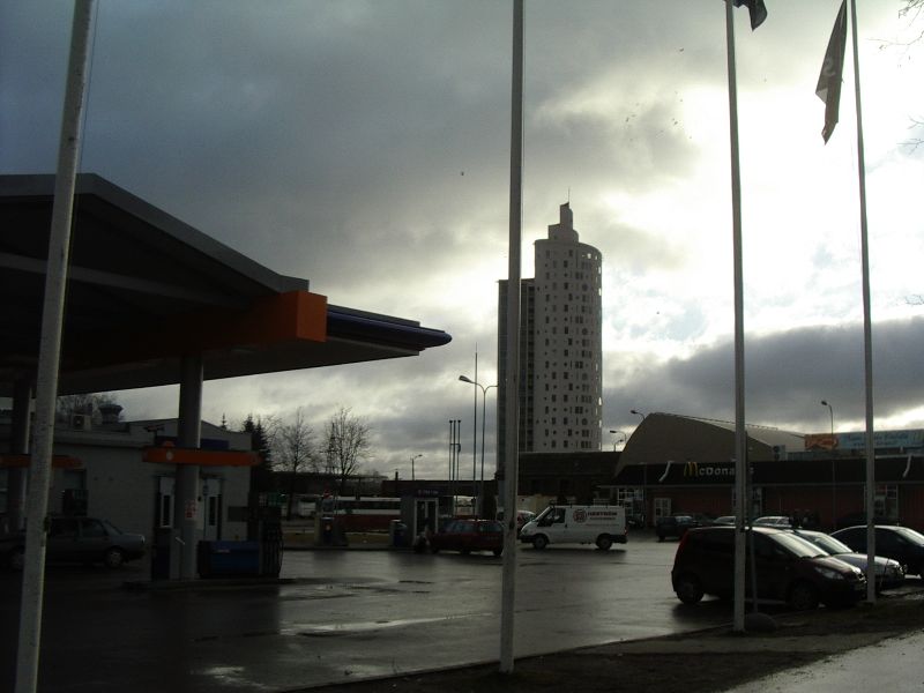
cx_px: 462
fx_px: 1014
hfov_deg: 49.0
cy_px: 346
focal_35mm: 38
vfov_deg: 37.7
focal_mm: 5.8
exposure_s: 1/500
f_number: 4.8
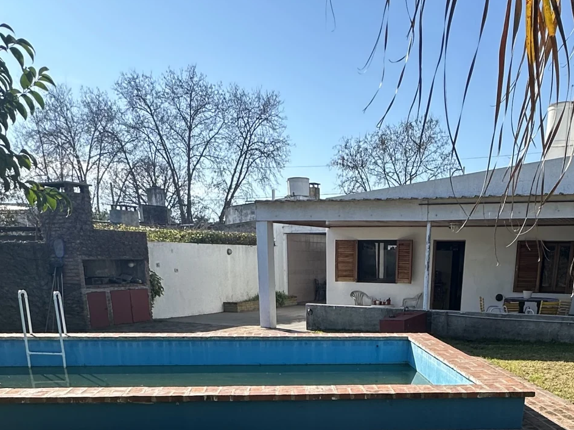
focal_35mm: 38
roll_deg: -0.8
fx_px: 630
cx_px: 354
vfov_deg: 32.5
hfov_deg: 48.6
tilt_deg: -19.9
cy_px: 490
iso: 40
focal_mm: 2.22
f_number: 2.2
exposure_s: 1/917
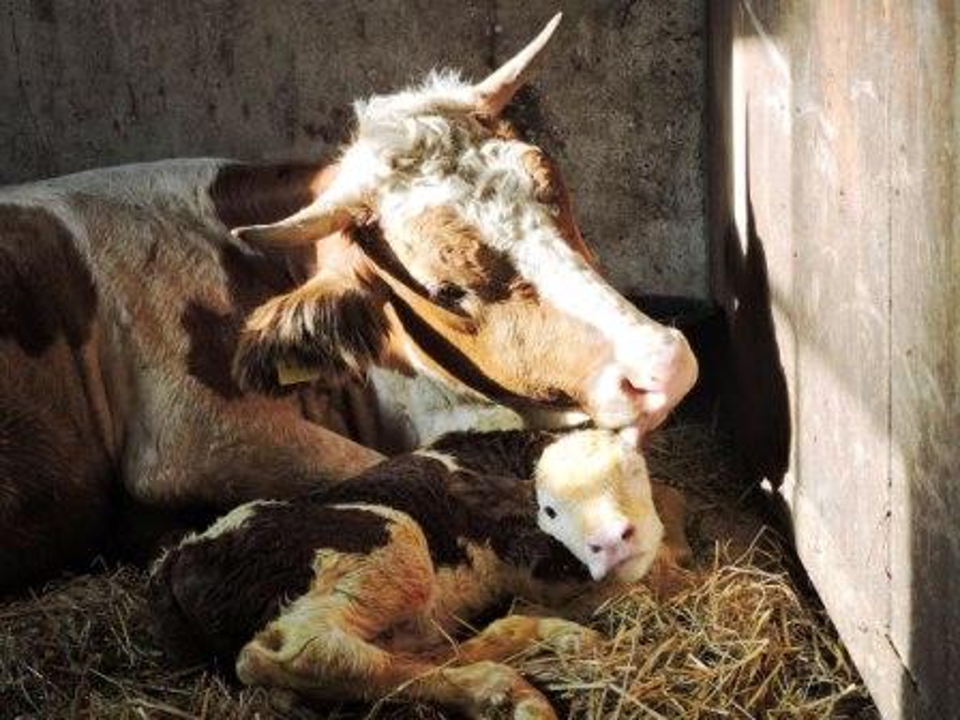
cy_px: 360
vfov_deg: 26.6
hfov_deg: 34.9
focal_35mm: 55
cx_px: 480
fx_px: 1525
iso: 100
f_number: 4
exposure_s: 1/100
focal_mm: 9.9
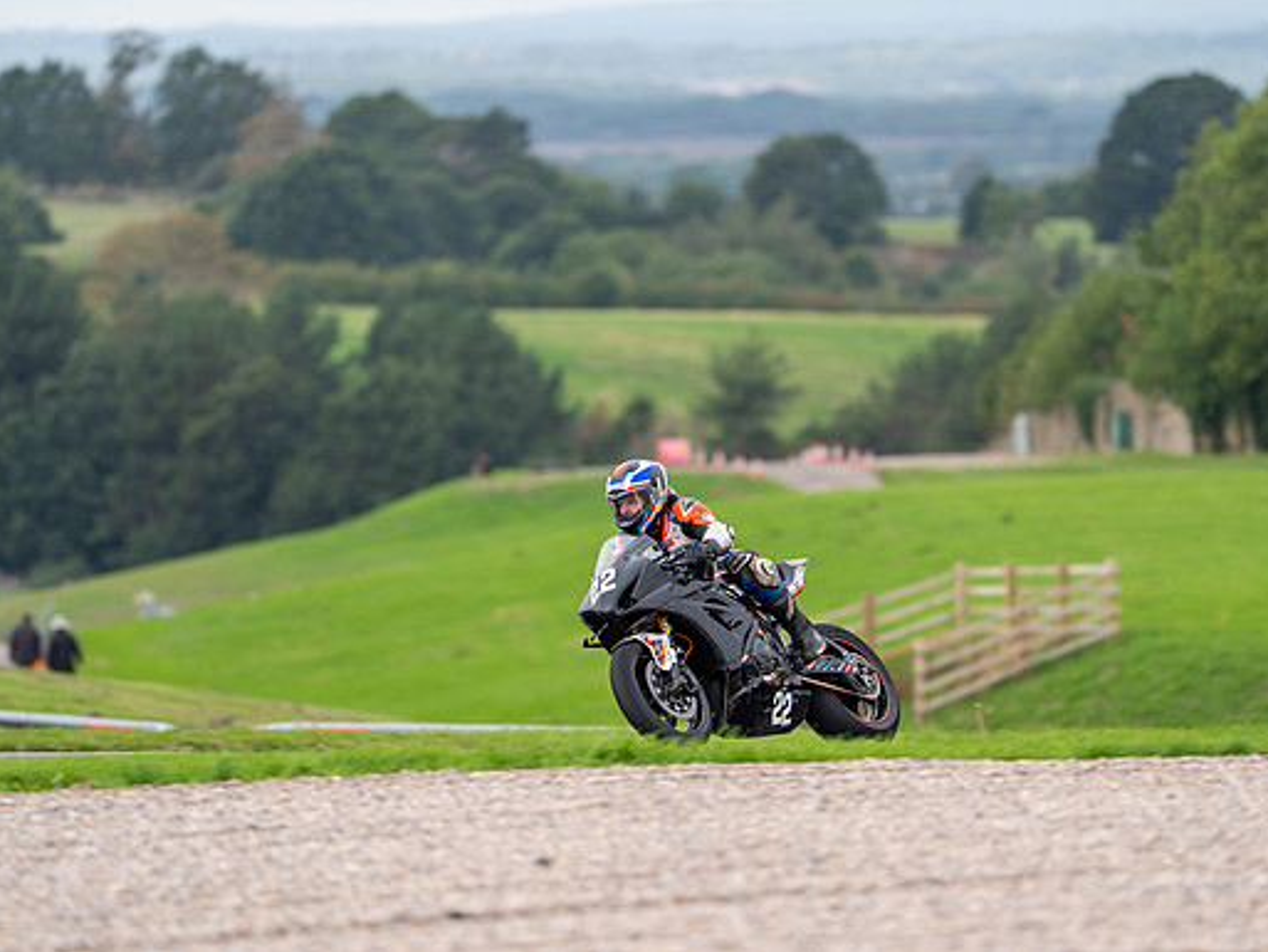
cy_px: 426
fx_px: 14729
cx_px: 727
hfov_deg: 4.9
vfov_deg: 3.7
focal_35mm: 402
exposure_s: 1/500
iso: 250
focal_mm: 335
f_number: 4.5
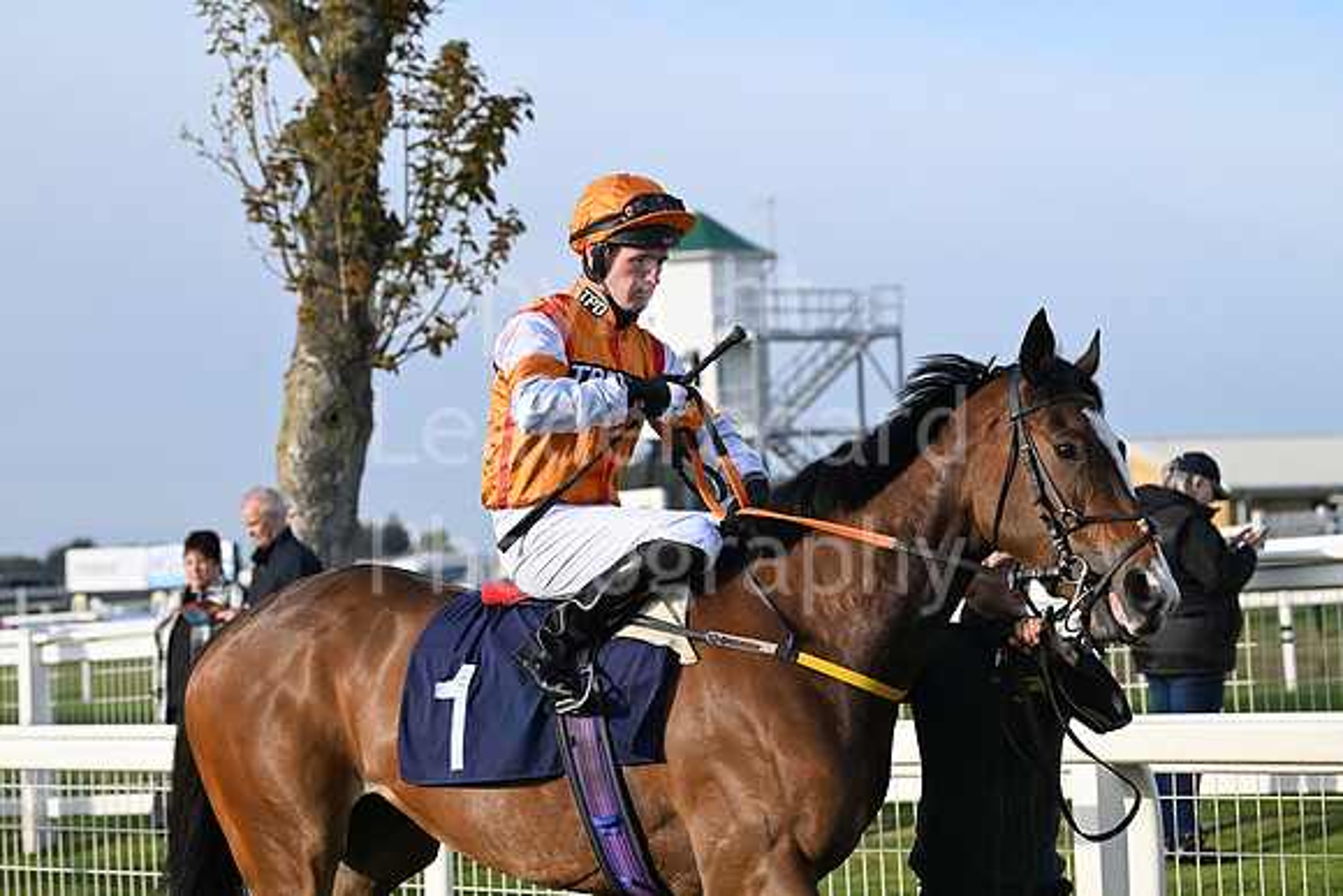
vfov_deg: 11.4
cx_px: 672
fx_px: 4478
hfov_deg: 17.1
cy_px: 448
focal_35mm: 120
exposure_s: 1/3200
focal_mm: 120
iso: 1000
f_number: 5.6
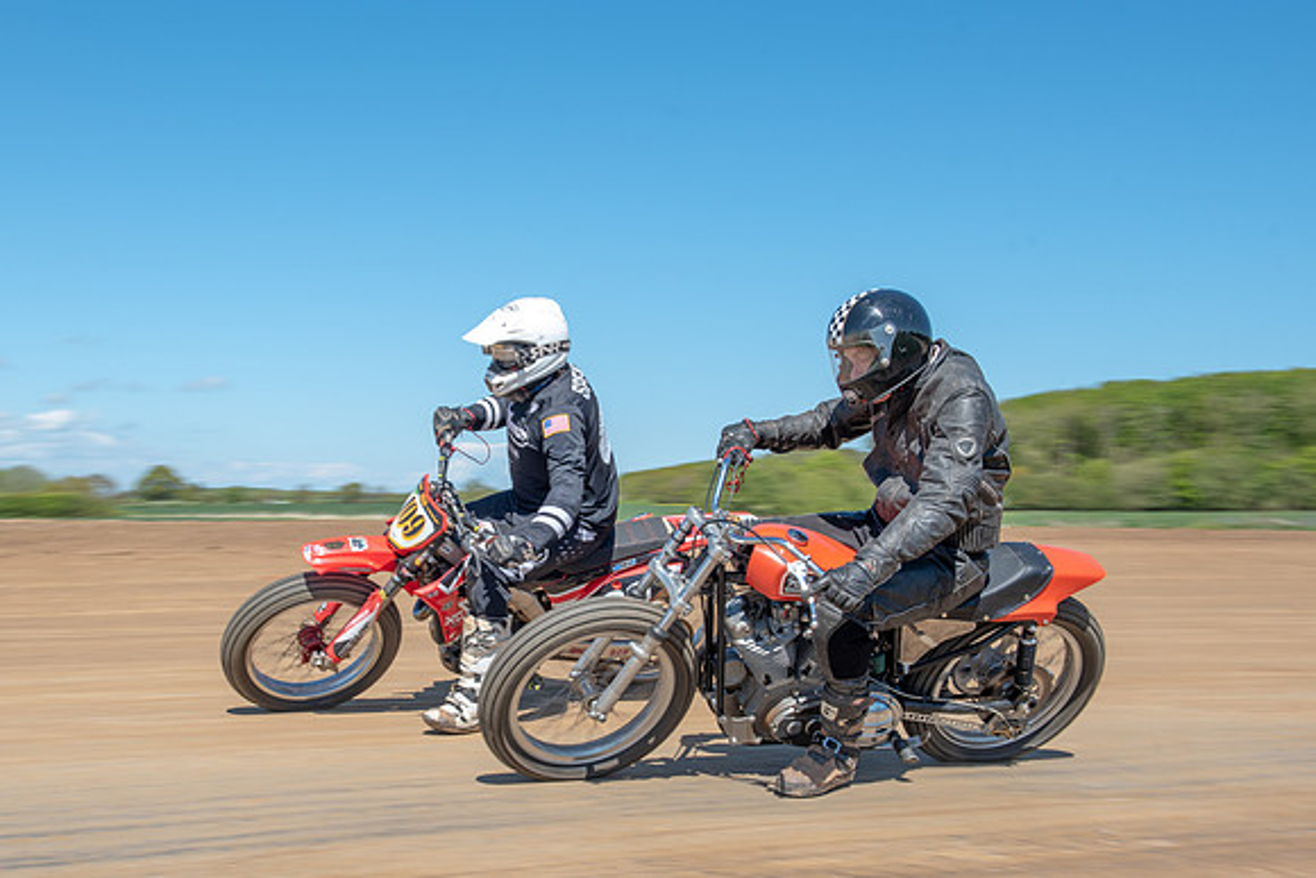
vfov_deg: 30.3
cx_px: 497
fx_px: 1620
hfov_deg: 43.9
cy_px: 512
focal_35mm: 44
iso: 100
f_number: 8
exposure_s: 1/160
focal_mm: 35
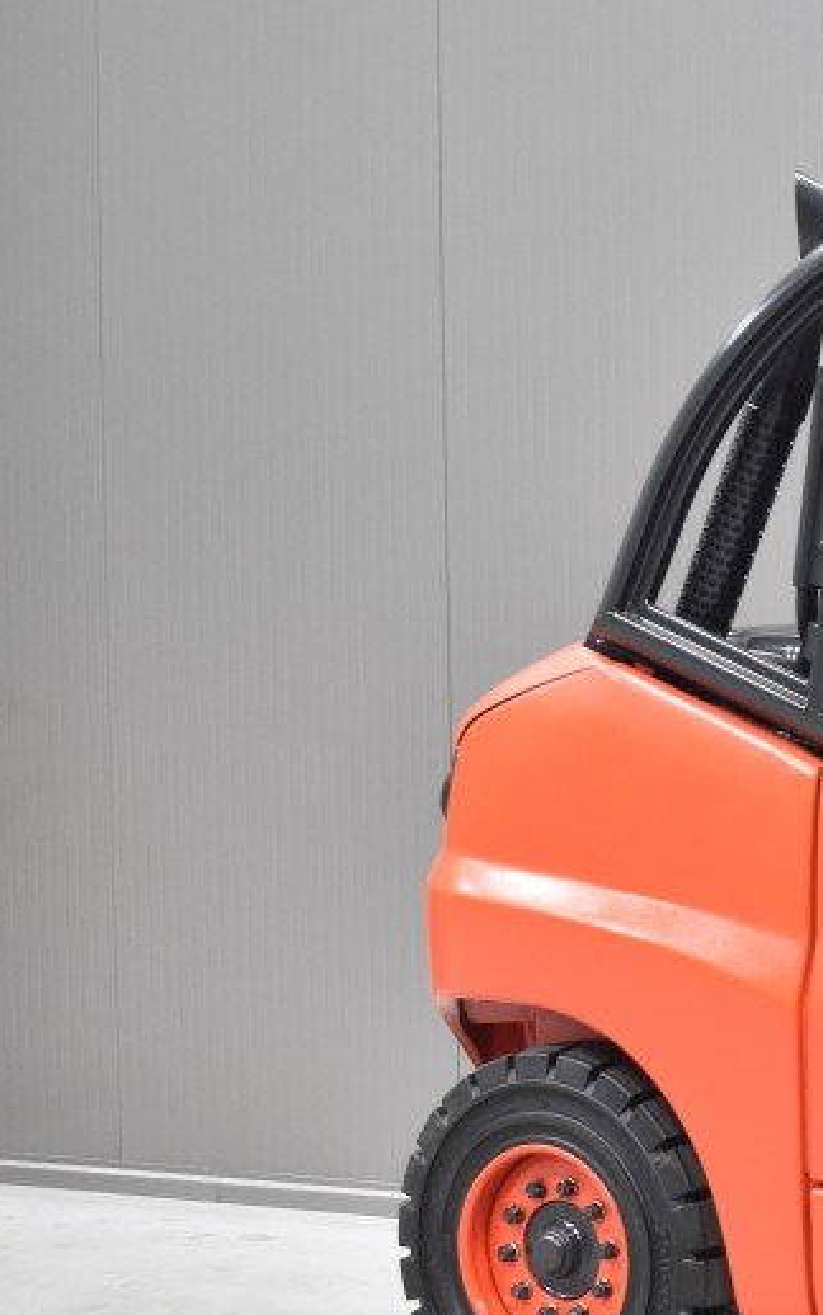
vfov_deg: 24.3
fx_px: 3049
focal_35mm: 85
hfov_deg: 13.7
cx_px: 1506
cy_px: 724
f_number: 4.5
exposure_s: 1/30
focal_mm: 24
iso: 1600
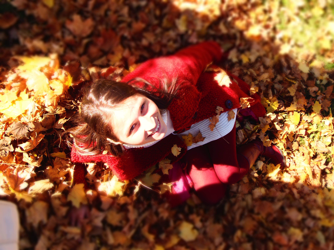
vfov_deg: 46.8
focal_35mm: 30
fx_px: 289
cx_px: 167
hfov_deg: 60.0
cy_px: 125
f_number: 3.2
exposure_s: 1/160
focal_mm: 5.5
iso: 64
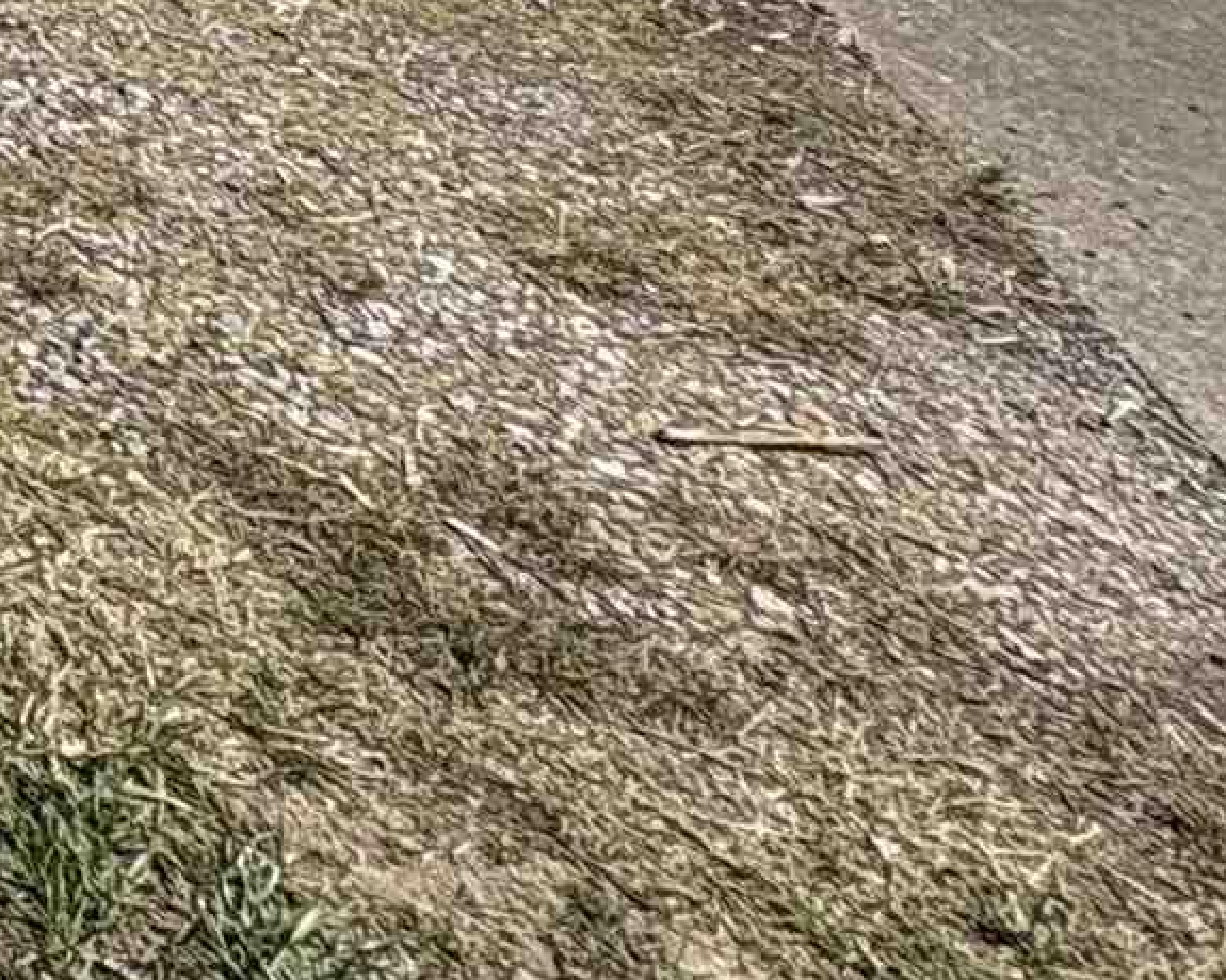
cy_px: -1182
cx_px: -1627
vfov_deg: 15.2
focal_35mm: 73
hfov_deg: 15.6
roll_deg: -1.1
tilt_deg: -8.6
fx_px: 2649
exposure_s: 1/1976
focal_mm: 2.22
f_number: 2.2
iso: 40
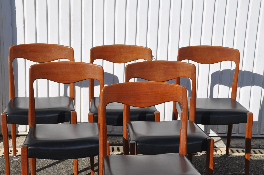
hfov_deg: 27.0
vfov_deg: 18.1
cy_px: 88
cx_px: 132
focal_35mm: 75
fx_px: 549
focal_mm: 50
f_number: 10
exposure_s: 1/400
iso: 200
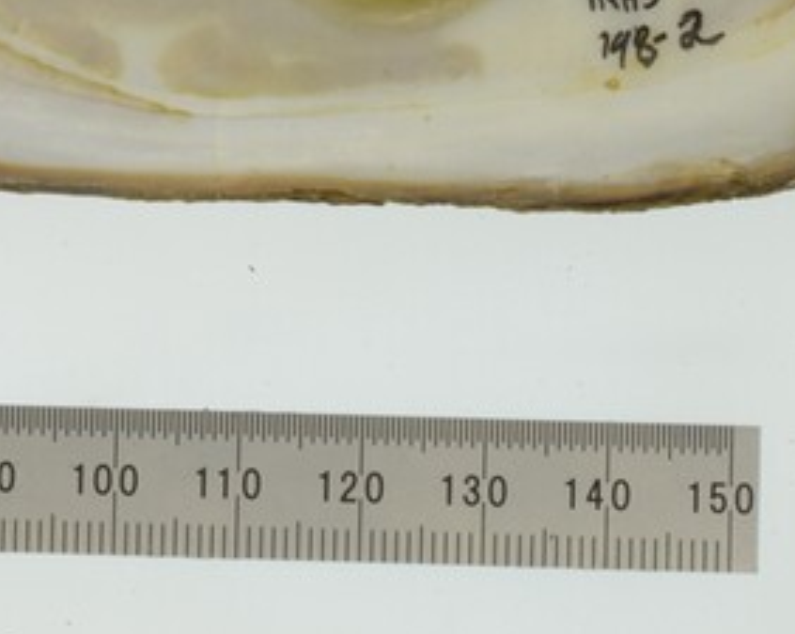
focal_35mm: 240
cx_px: -135
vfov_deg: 6.3
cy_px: -455
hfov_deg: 8.0
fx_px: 5641
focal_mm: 60
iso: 100
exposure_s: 1/10
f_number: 32
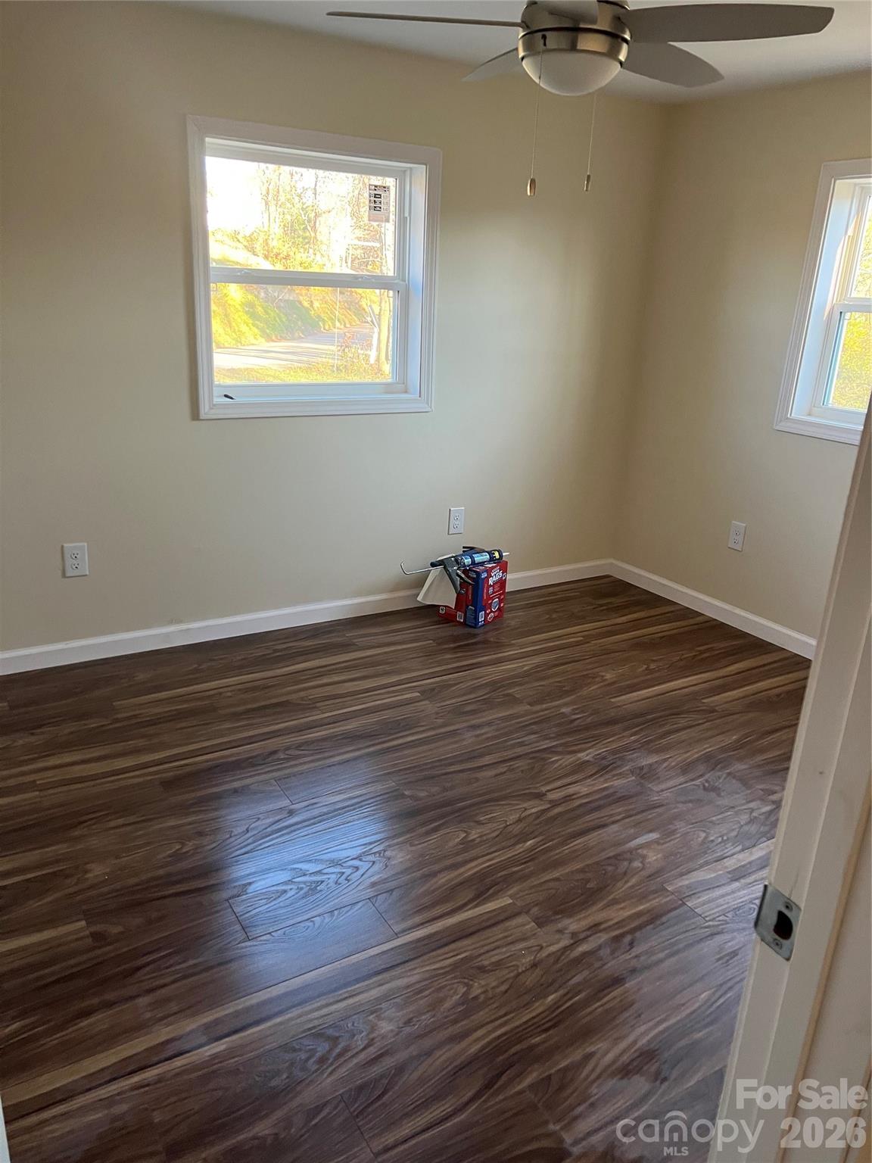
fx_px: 873
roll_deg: -3.5
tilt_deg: -19.1
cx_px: 436
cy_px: 582
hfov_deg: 53.1
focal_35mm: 26
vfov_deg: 67.3
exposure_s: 1/60
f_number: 1.5
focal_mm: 5.7
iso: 125
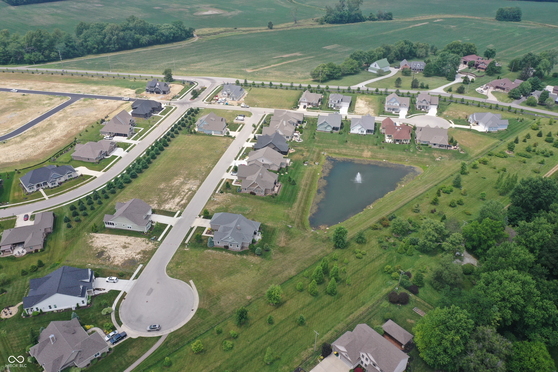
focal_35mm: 28
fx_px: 434
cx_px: 279
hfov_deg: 65.5
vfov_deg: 46.4
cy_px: 186
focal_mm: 10.26
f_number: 5.6
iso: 100
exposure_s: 1/400
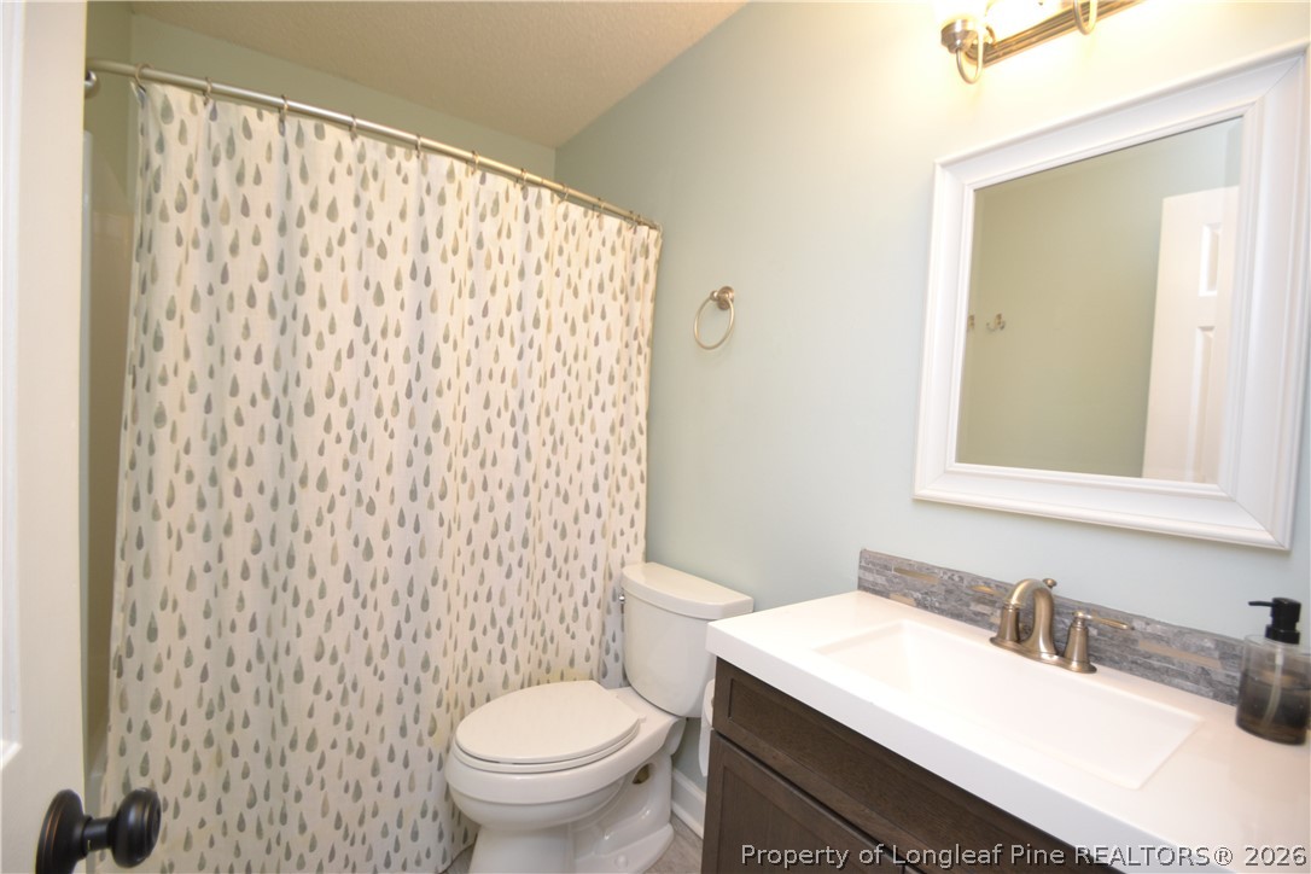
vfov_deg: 77.3
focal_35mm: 15
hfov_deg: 100.4
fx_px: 546
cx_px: 656
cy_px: 437
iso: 450
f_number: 3.5
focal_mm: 10
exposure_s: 1/60
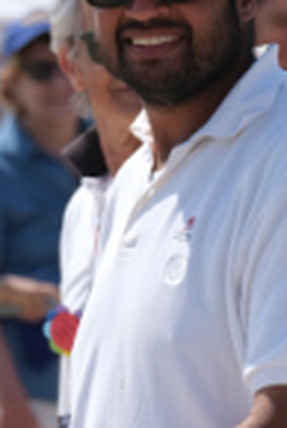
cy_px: 381
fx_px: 8589
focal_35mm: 720
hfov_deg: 1.9
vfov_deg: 2.9
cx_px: 104
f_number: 5
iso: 160
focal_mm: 115.9
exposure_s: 1/1000
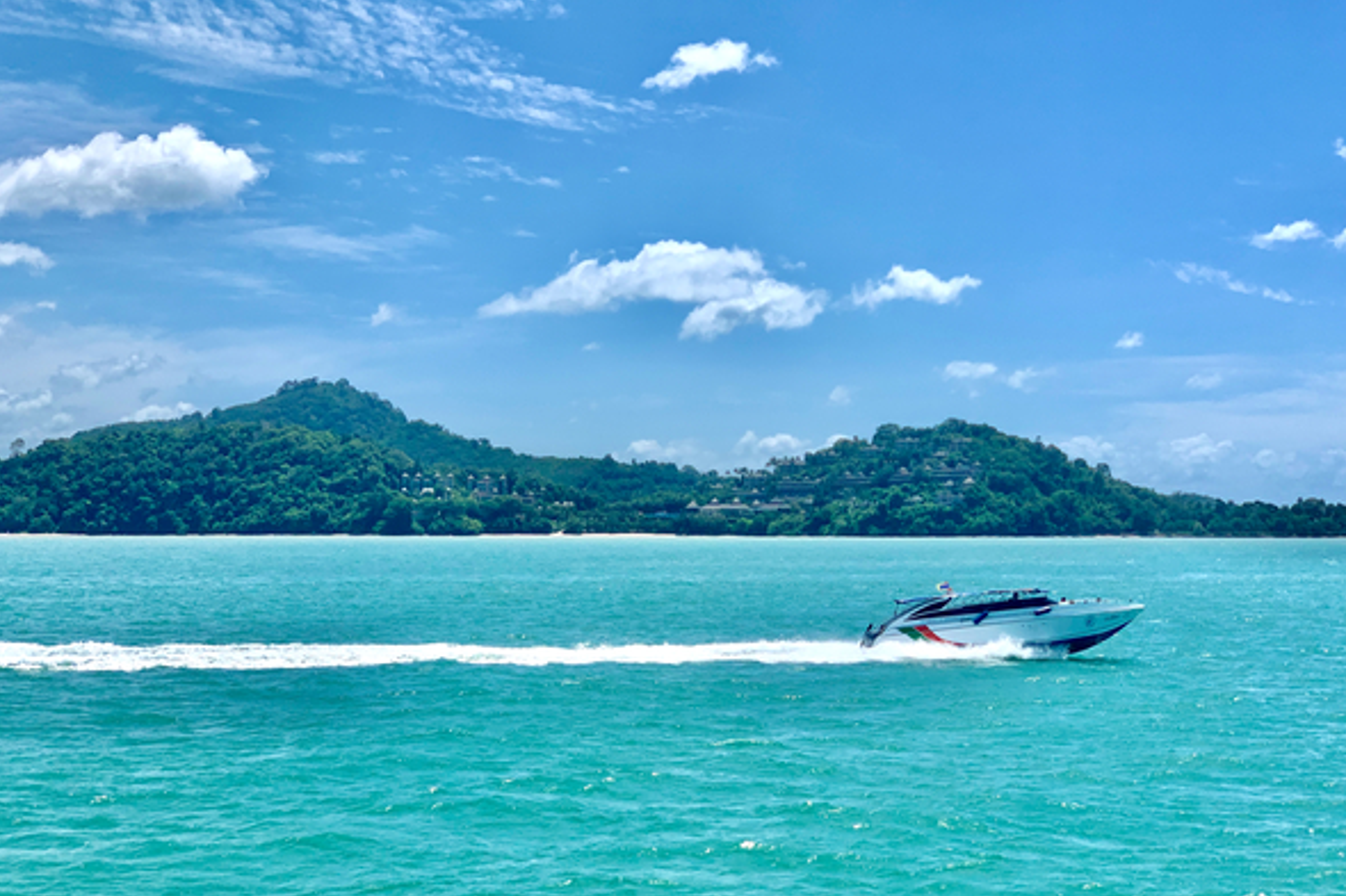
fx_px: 2056
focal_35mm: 55
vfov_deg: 24.6
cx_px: 675
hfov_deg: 36.3
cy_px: 458
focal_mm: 6
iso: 16
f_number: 2.4
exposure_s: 1/1996
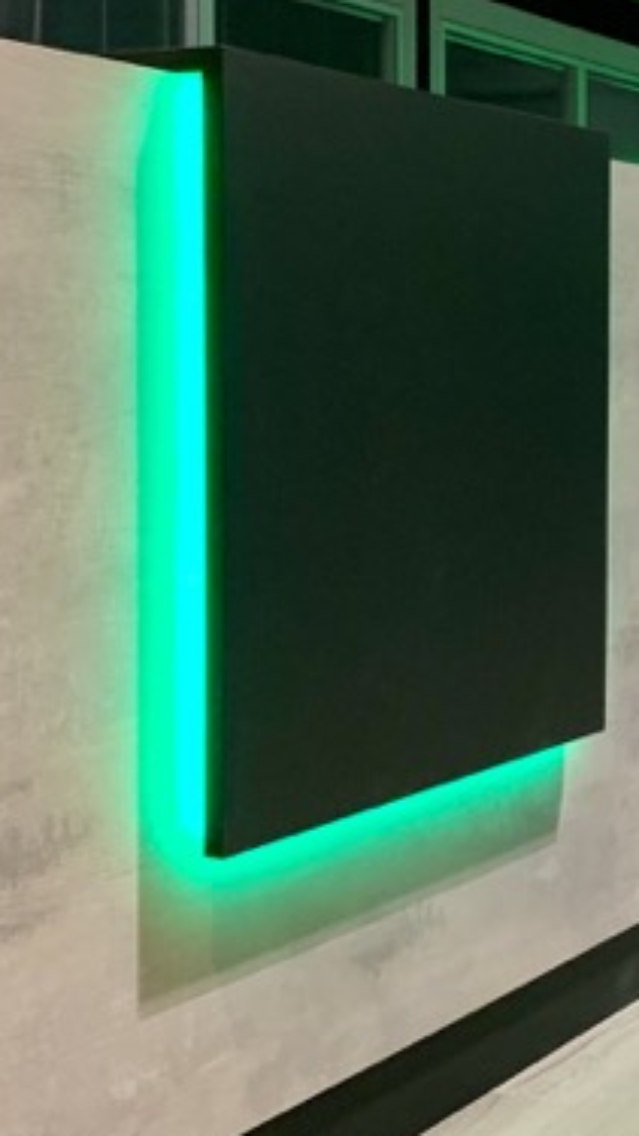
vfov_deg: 31.0
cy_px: 507
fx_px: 2048
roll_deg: -1.4
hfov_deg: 17.2
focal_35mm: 68
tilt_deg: -4.4
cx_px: 703
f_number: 1.8
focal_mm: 4.25
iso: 200
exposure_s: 1/50
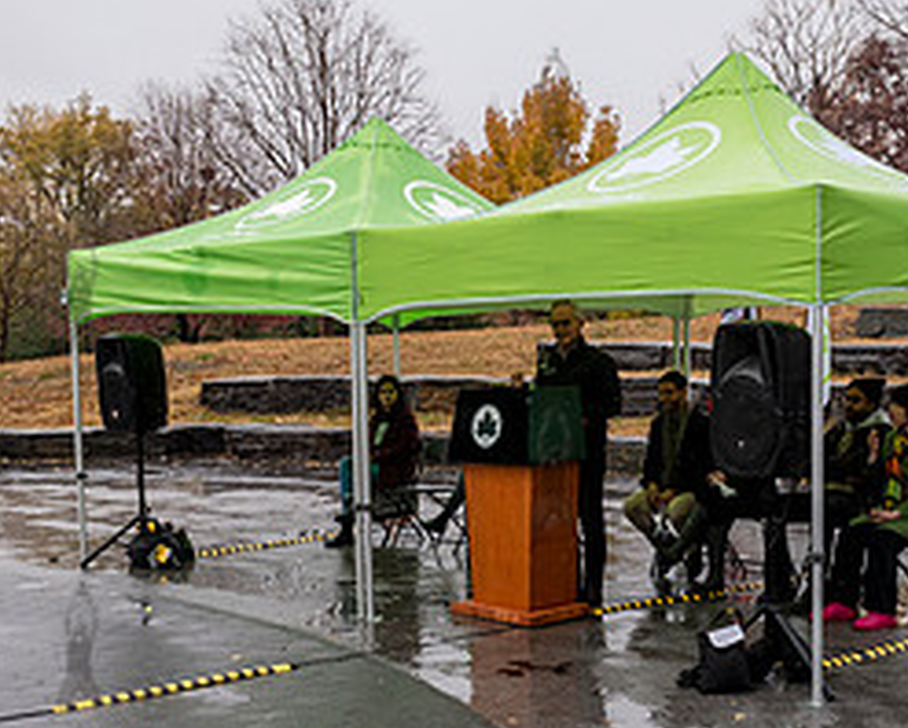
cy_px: 465
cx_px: 551
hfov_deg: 35.2
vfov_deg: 28.5
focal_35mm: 53
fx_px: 1425
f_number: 5.6
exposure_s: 1/1250
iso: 640
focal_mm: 24
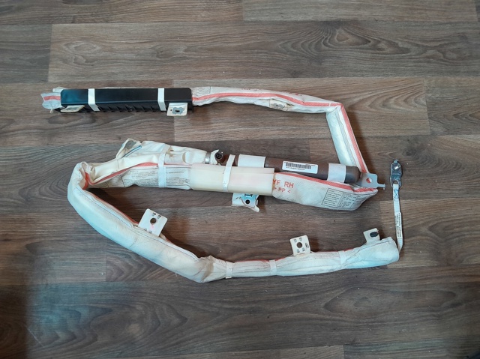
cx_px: 240
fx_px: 360
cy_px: 180
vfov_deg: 53.0
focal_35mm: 26
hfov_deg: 67.3
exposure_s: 1/33
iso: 320
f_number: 1.8
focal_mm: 3.98
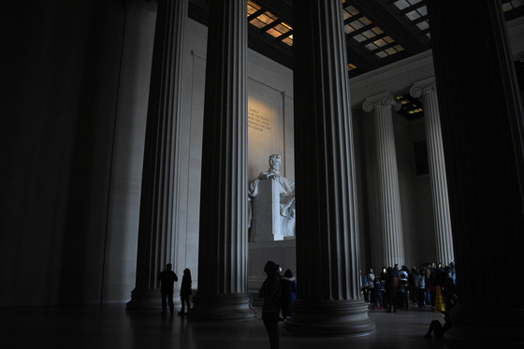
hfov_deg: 67.4
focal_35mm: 27
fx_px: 393
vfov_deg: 47.9
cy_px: 174
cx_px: 262
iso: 3200
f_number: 3.5
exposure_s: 1/30
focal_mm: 18
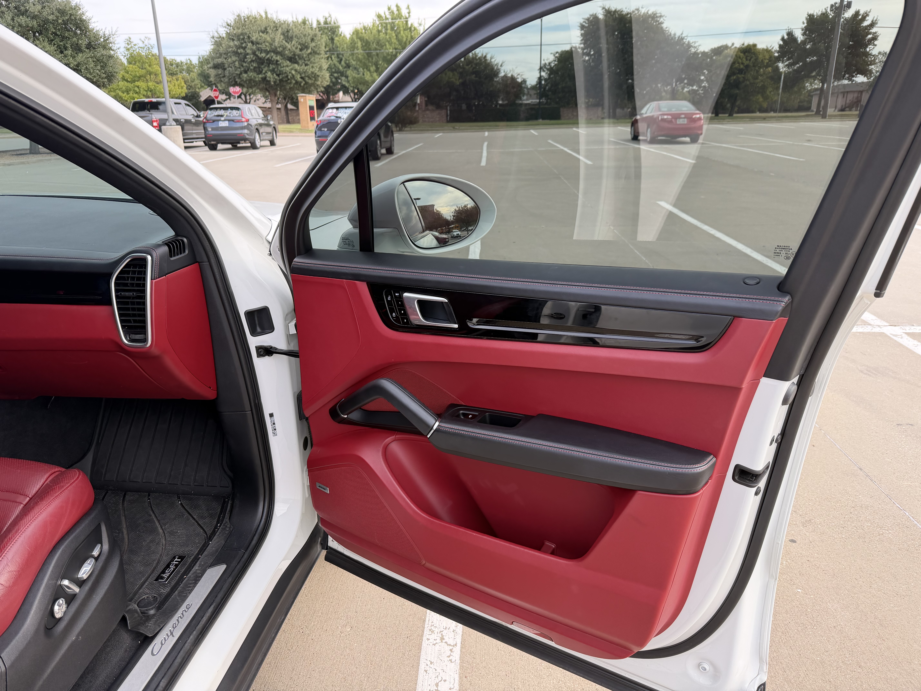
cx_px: 460
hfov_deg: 71.6
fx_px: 639
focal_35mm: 24
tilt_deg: -18.3
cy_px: 346
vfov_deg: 56.8
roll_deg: +1.8
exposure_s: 1/602
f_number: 1.78
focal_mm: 6.76
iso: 100
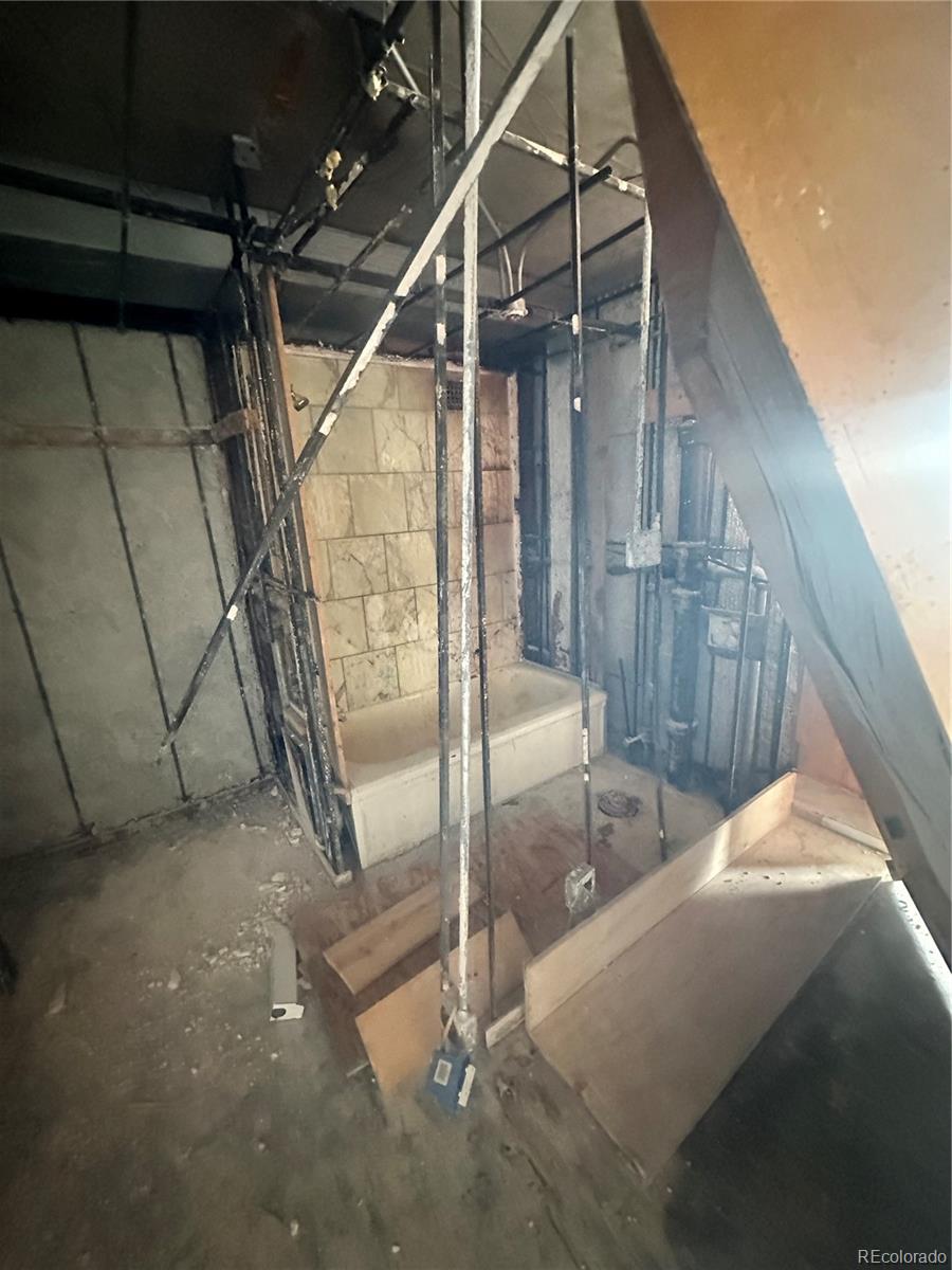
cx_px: 476
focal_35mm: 14
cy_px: 635
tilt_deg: -13.5
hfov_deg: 85.7
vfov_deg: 102.1
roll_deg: +2.6
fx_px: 513
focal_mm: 2.22
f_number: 2.2
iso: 1600
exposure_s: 1/37
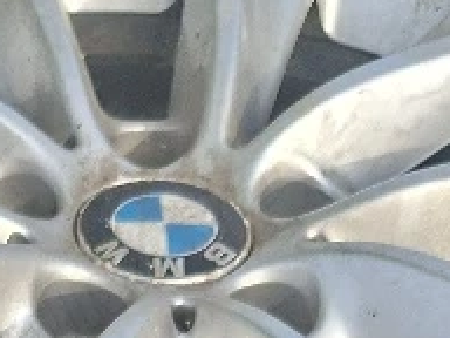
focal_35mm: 120
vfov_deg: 10.6
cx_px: 155
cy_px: 814
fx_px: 1560
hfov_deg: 16.4
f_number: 1.8
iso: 50
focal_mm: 5.54
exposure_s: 1/400
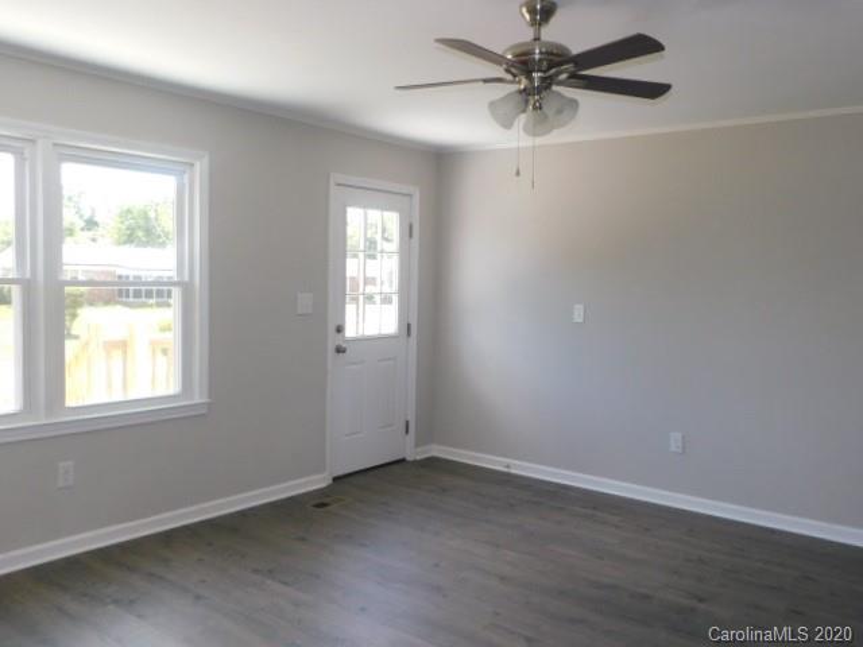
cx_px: 432
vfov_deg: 46.8
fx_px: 748
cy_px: 324
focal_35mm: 30
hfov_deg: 60.0
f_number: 3.2
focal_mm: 5.3
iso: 125
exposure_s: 1/60
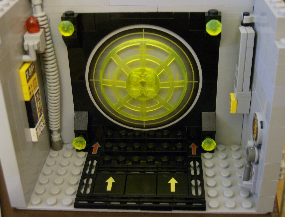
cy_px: 100
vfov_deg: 29.3
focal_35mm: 50
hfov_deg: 38.0
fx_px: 414
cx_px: 137
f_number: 3.1
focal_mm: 7.7
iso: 200
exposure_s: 1/1.35
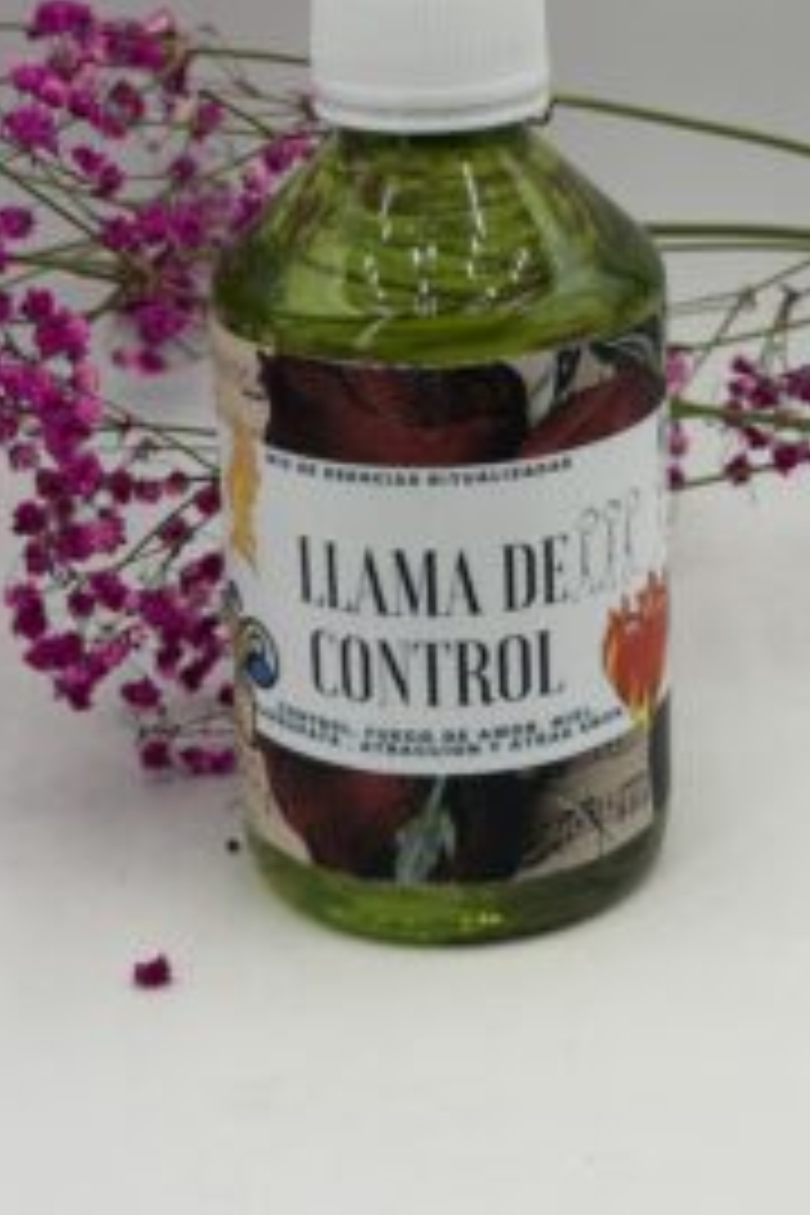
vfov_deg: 27.1
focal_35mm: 74
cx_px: 477
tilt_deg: -16.6
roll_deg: +0.2
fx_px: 2497
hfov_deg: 18.4
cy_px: 356
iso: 64
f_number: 1.78
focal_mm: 6.76
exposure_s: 1/3891
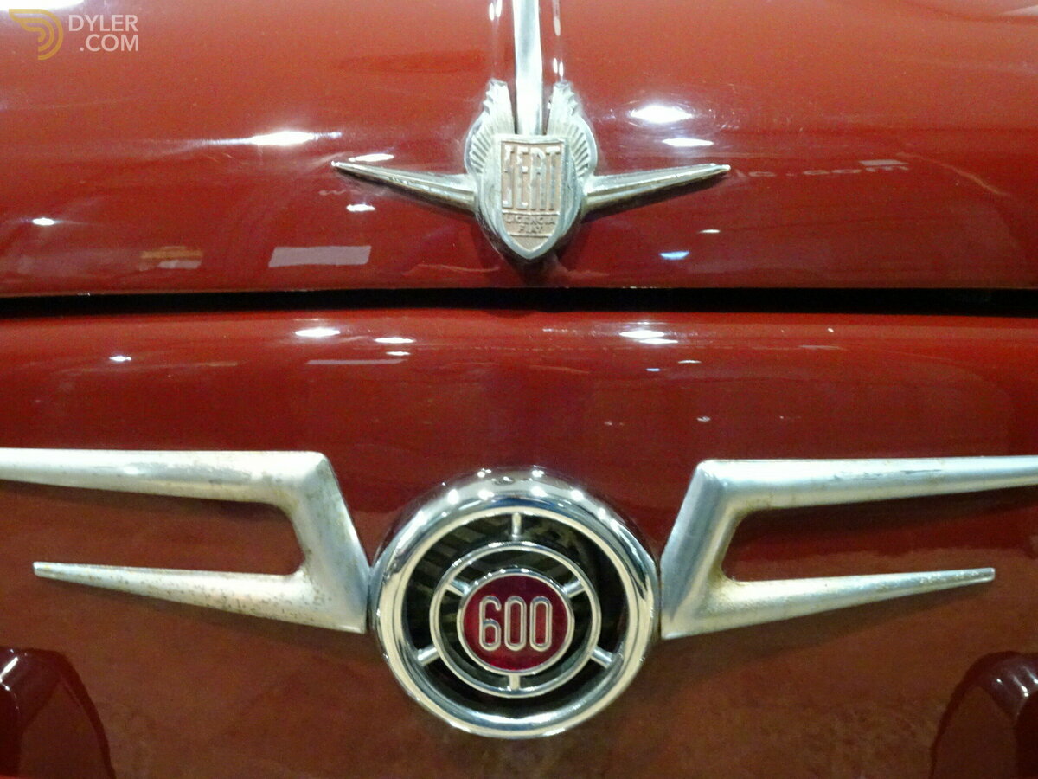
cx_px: 519
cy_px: 390
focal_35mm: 52
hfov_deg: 36.8
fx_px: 1559
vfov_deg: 28.0
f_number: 4.5
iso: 1600
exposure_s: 1/8
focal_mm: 8.84
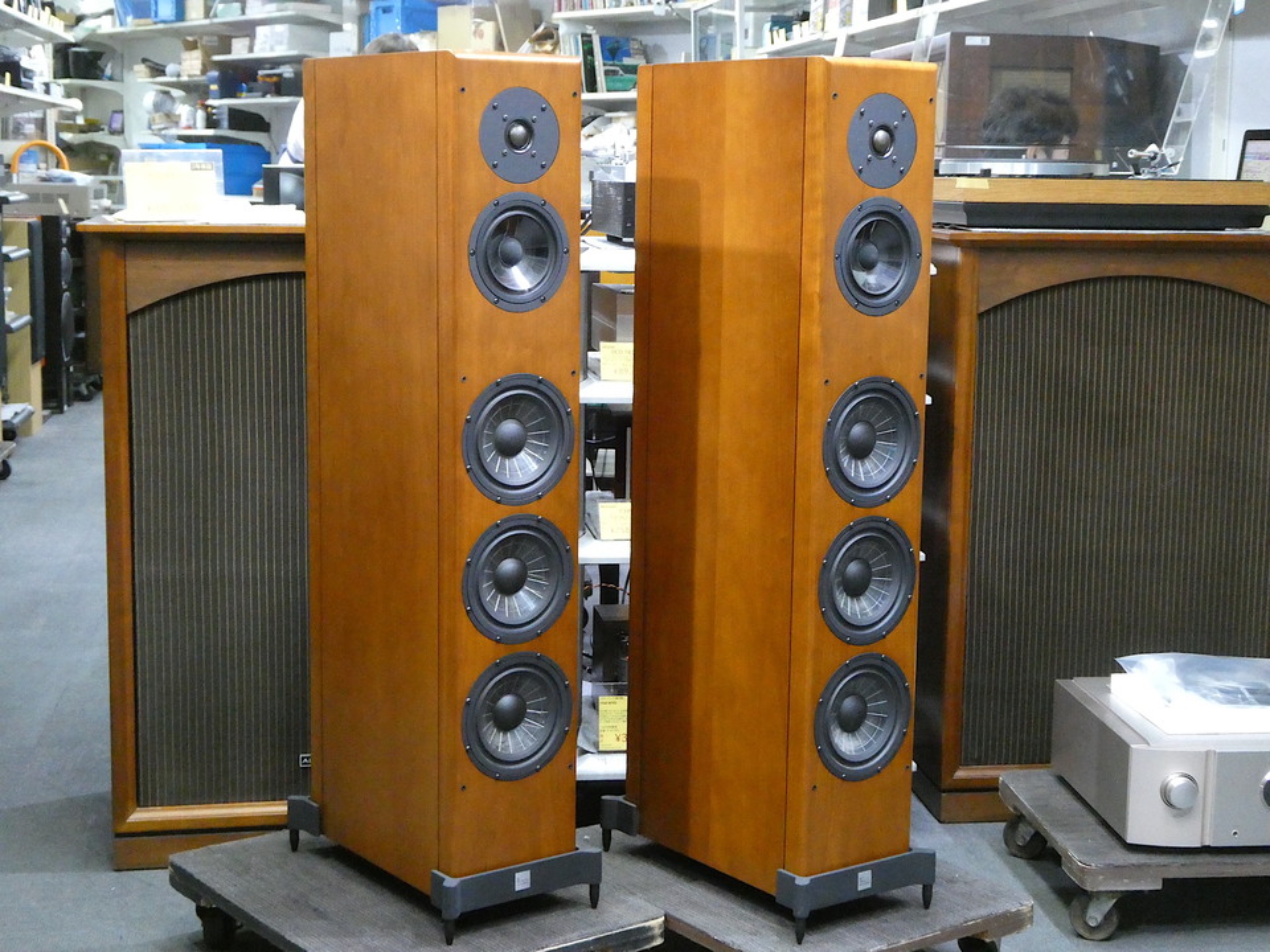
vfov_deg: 27.0
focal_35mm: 54
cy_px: 476
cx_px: 635
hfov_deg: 35.5
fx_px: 1981
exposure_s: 1/25
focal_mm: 9.6
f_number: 4.1
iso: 1600
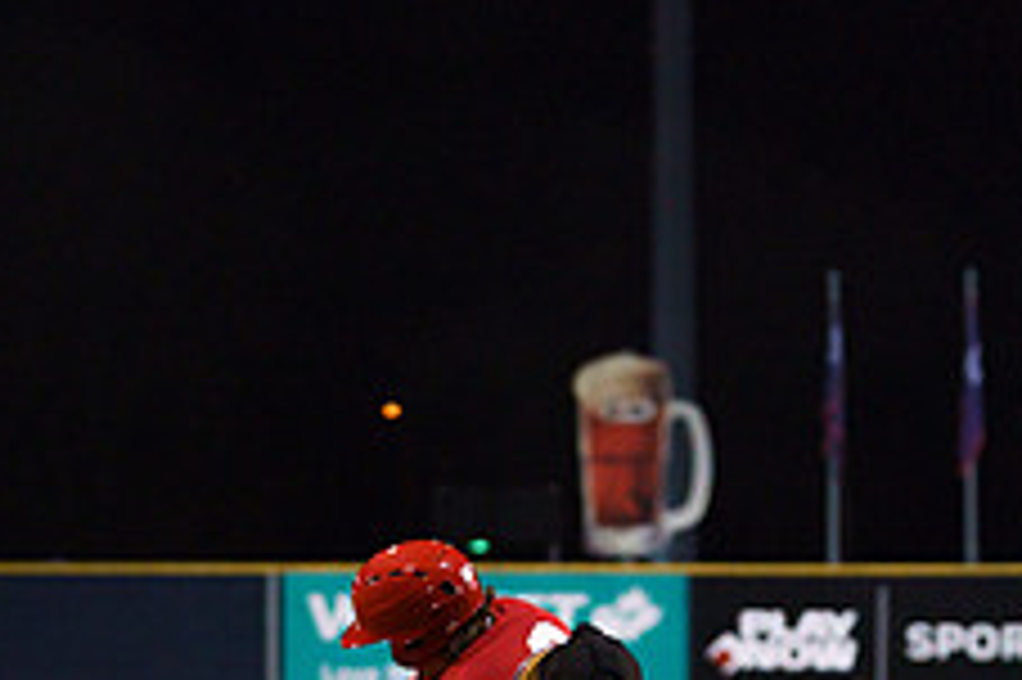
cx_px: 198
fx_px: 6893
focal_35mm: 243
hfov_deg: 8.5
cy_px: 853
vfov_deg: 5.6
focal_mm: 95
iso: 2000
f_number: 3.2
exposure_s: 1/1000
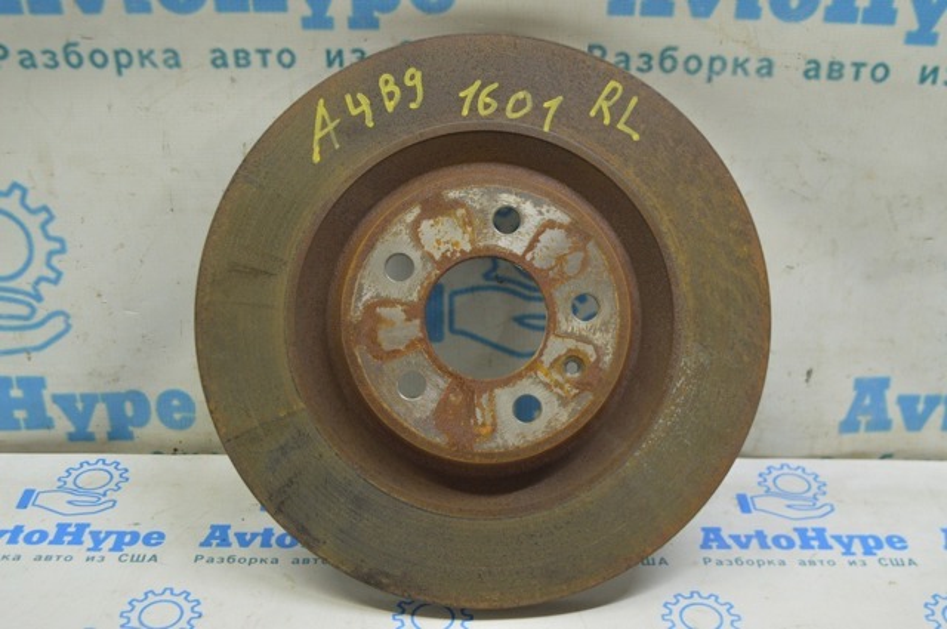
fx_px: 1222
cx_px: 474
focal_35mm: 46
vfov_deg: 28.9
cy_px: 314
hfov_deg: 42.4
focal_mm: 31
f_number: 5.6
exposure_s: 1/20
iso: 400
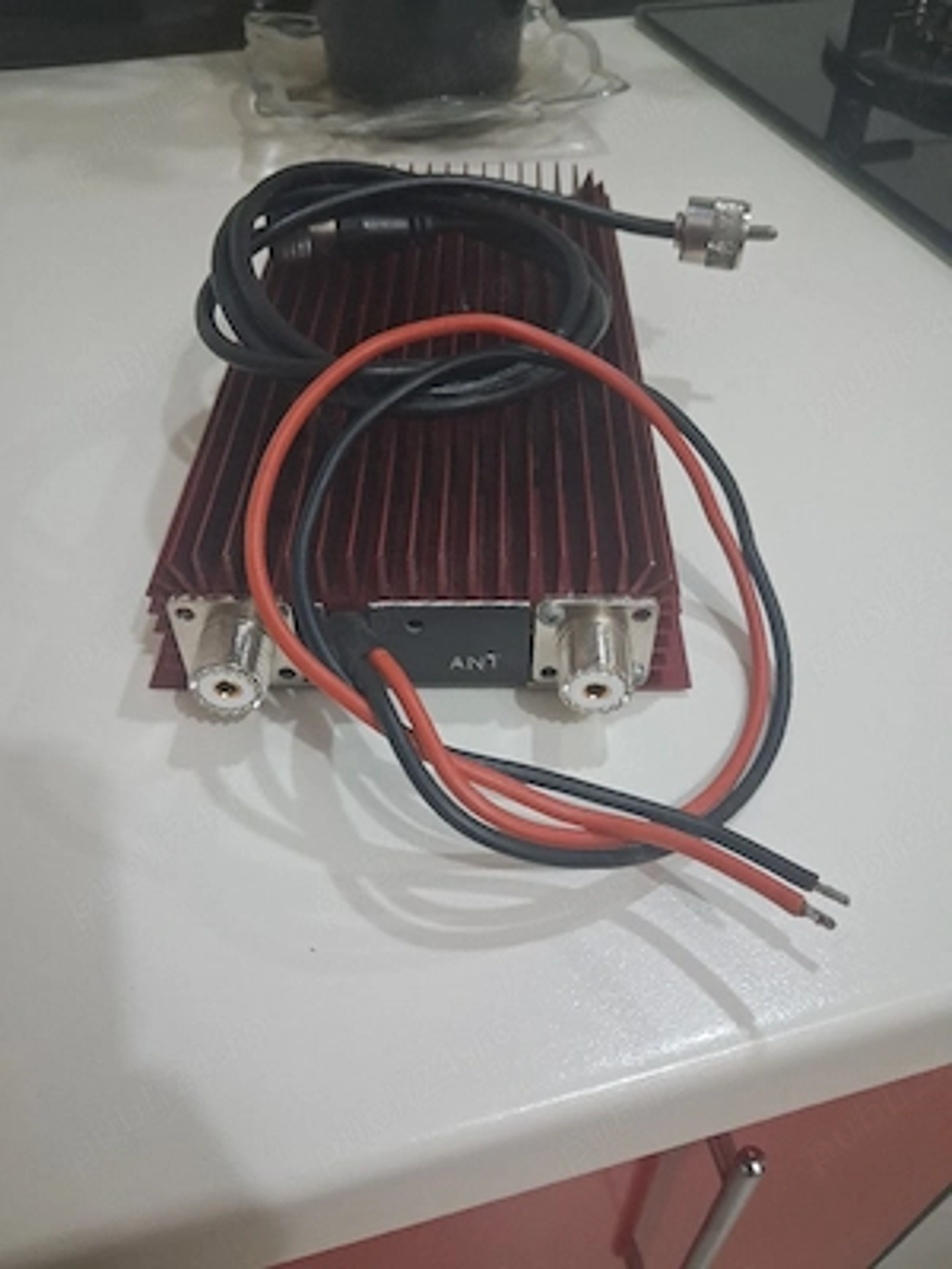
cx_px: 476
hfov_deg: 51.4
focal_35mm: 27
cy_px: 634
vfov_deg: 65.3
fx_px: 990
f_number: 1.8
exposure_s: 1/100
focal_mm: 4
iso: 500
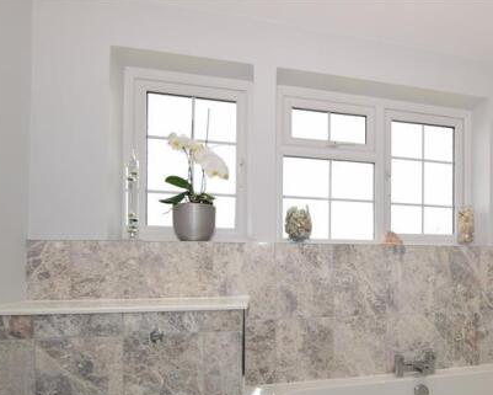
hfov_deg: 68.3
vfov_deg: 59.4
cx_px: 365
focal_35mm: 23
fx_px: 336
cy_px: 265
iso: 400
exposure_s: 1/200
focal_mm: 10
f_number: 7.1
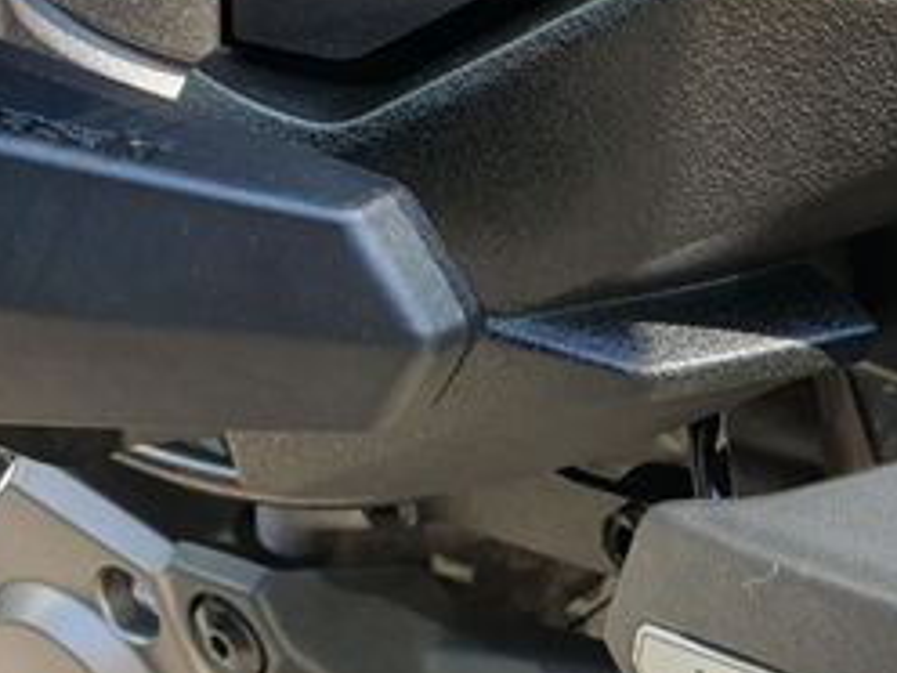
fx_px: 1736
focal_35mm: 67
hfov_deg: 25.6
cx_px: 1114
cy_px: 640
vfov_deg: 21.3
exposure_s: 1/325
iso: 50
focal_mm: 4.32
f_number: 2.4
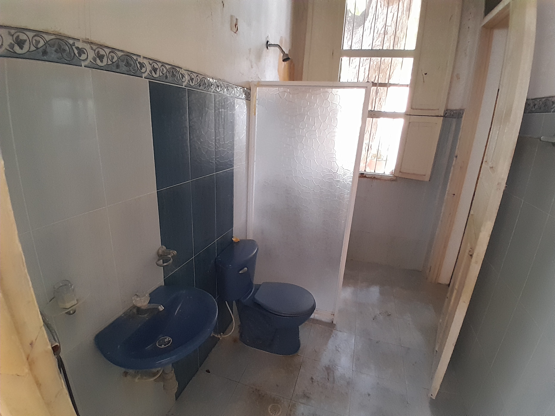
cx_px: 278
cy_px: 208
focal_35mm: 17
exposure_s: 1/20
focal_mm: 1.46
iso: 400
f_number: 2.2
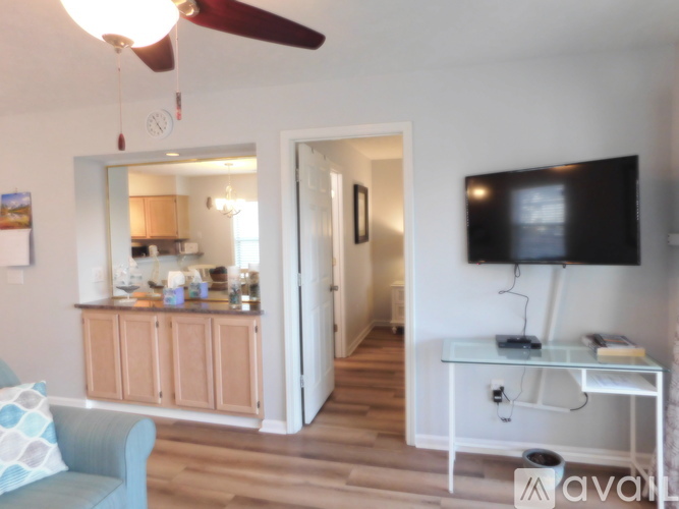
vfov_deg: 58.9
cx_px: 340
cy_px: 254
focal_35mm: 23
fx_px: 451
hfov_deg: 73.9
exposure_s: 1/30
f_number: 3
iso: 250
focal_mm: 4
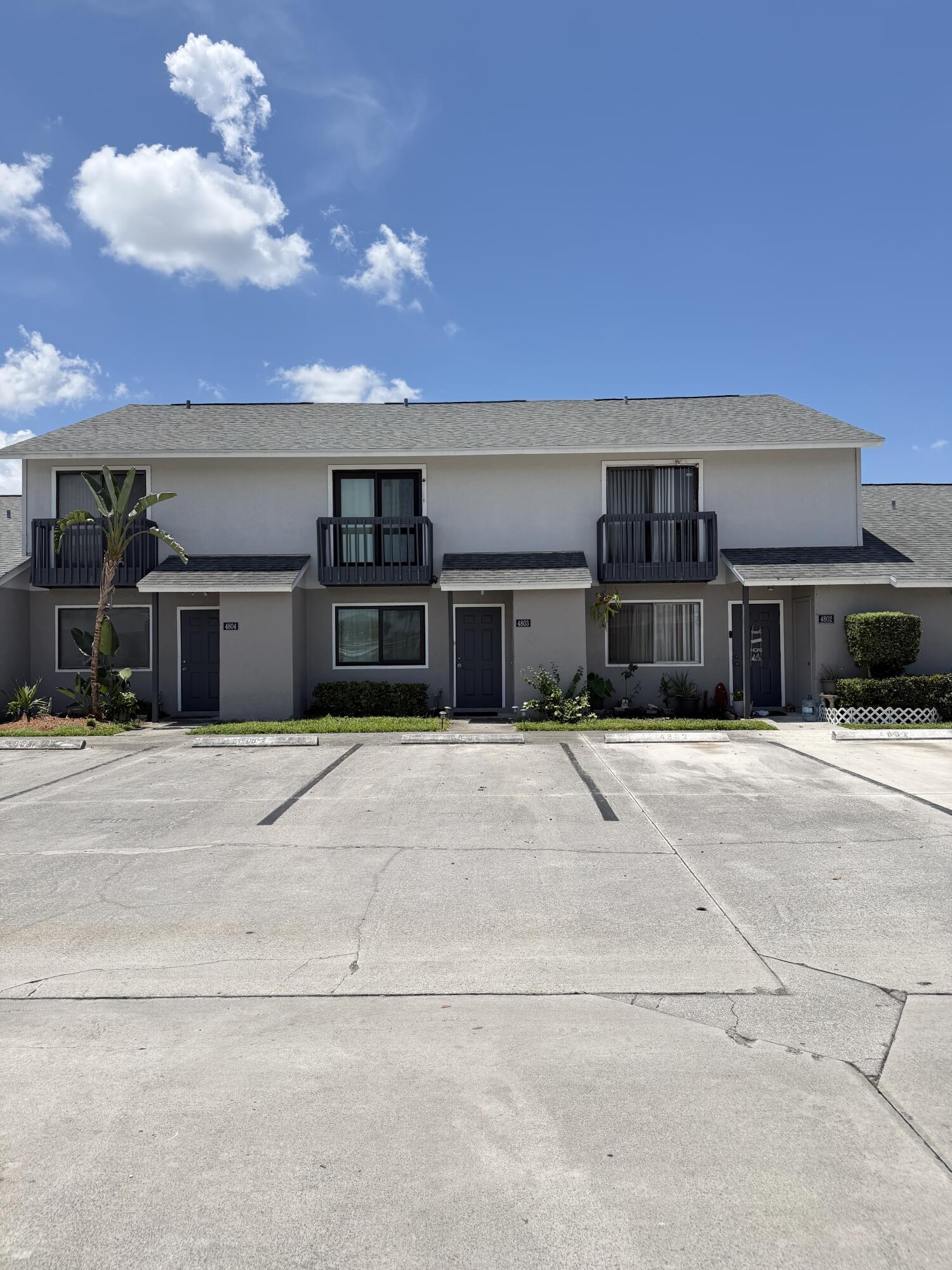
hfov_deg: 56.8
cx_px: 476
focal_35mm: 24
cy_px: 635
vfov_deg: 71.6
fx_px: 880
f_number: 1.78
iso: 80
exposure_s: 1/4975
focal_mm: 6.76
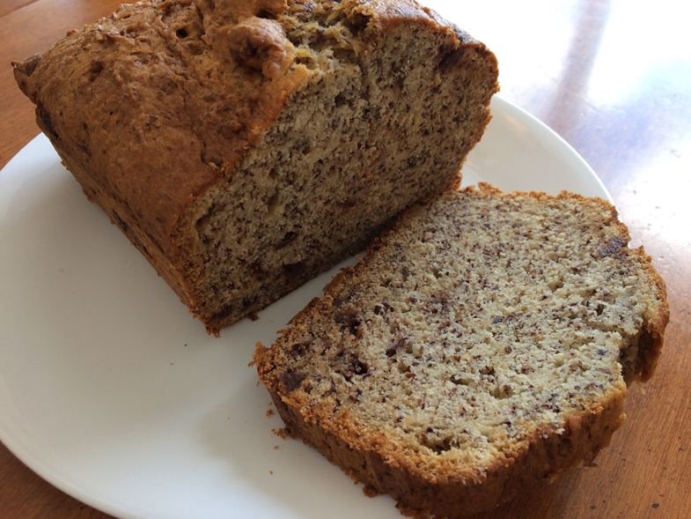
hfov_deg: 61.7
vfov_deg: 48.2
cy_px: 260
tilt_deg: -45.5
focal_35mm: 29
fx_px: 579
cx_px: 346
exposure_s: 1/30
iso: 40
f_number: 2.2
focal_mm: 4.15
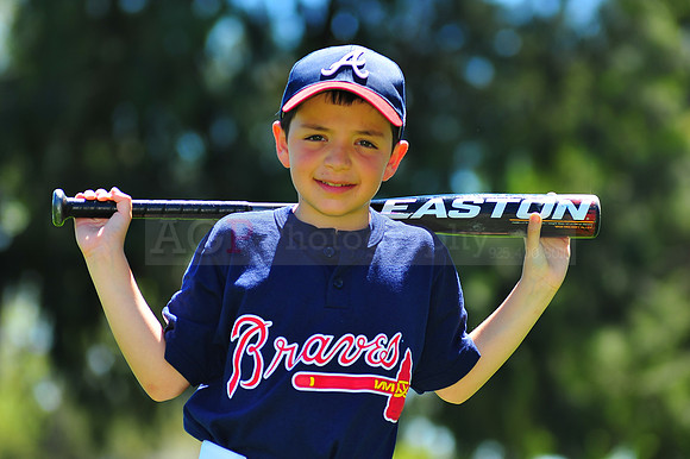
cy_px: 230
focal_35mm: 180
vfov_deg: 7.6
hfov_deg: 11.4
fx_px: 3448
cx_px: 345
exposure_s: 1/400
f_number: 5
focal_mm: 180
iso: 200
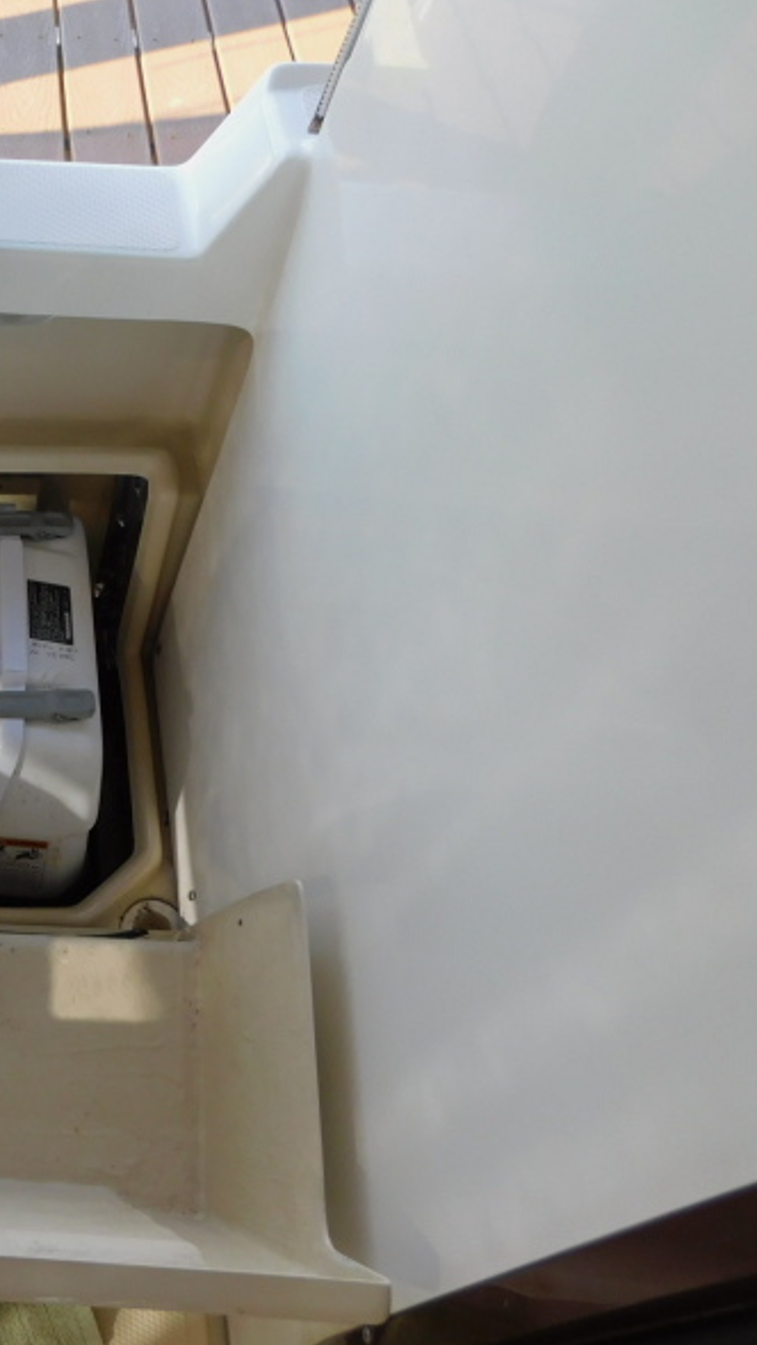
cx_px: -141
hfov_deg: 29.9
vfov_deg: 58.0
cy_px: 663
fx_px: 1213
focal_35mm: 34
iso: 125
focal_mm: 4
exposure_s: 1/200
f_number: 3
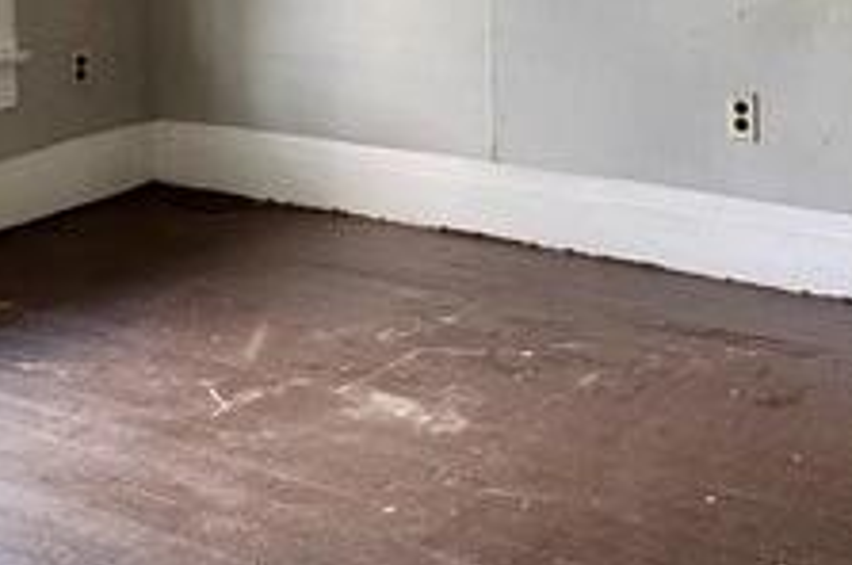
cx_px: 543
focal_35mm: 67
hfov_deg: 30.0
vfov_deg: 18.7
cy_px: -191
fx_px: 1583
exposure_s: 1/99
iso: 200
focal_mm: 2.22
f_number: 2.2
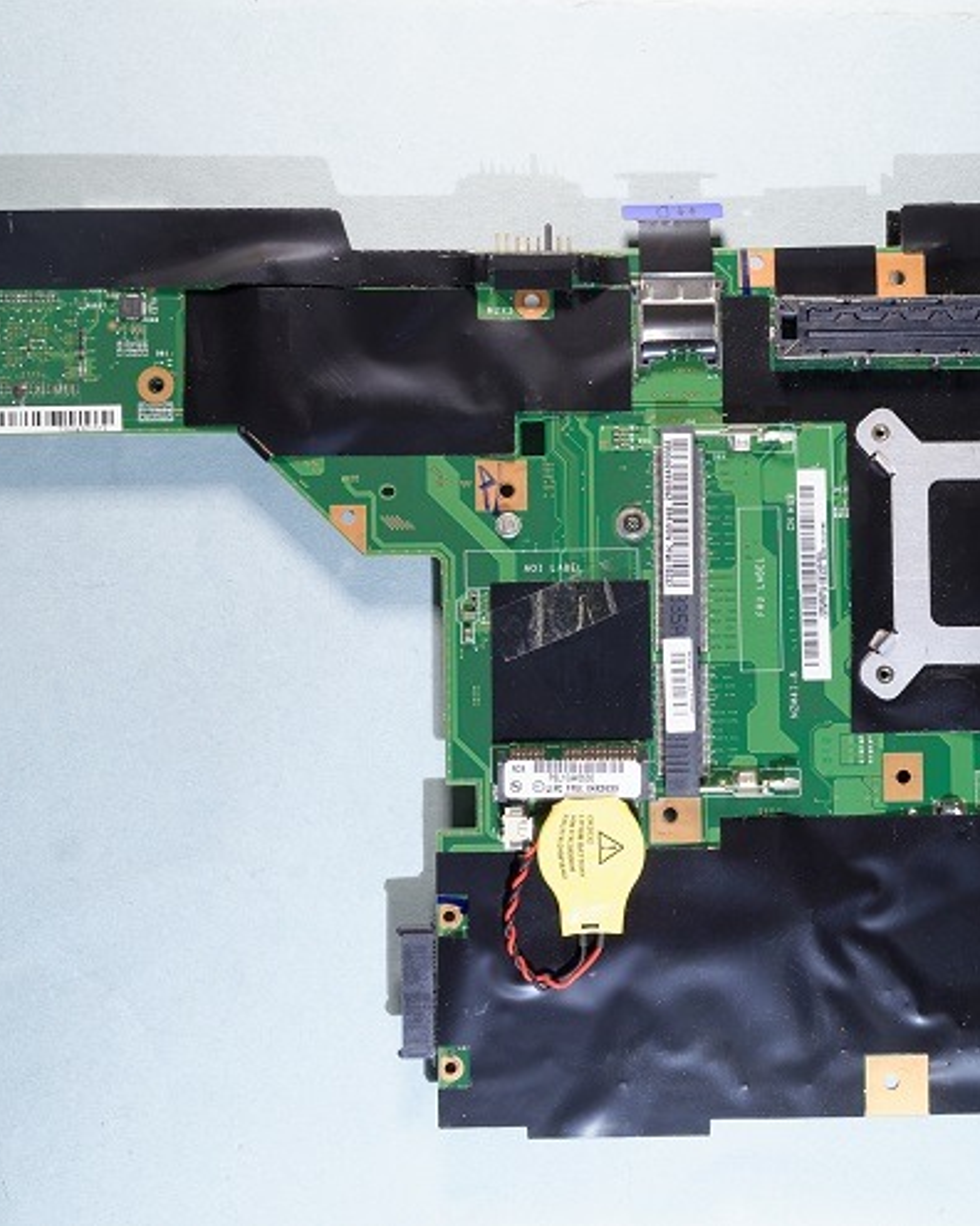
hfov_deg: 33.5
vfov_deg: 41.4
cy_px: 612
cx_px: 611
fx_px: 1621
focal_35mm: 45
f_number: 8
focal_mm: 21
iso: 100
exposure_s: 1/4
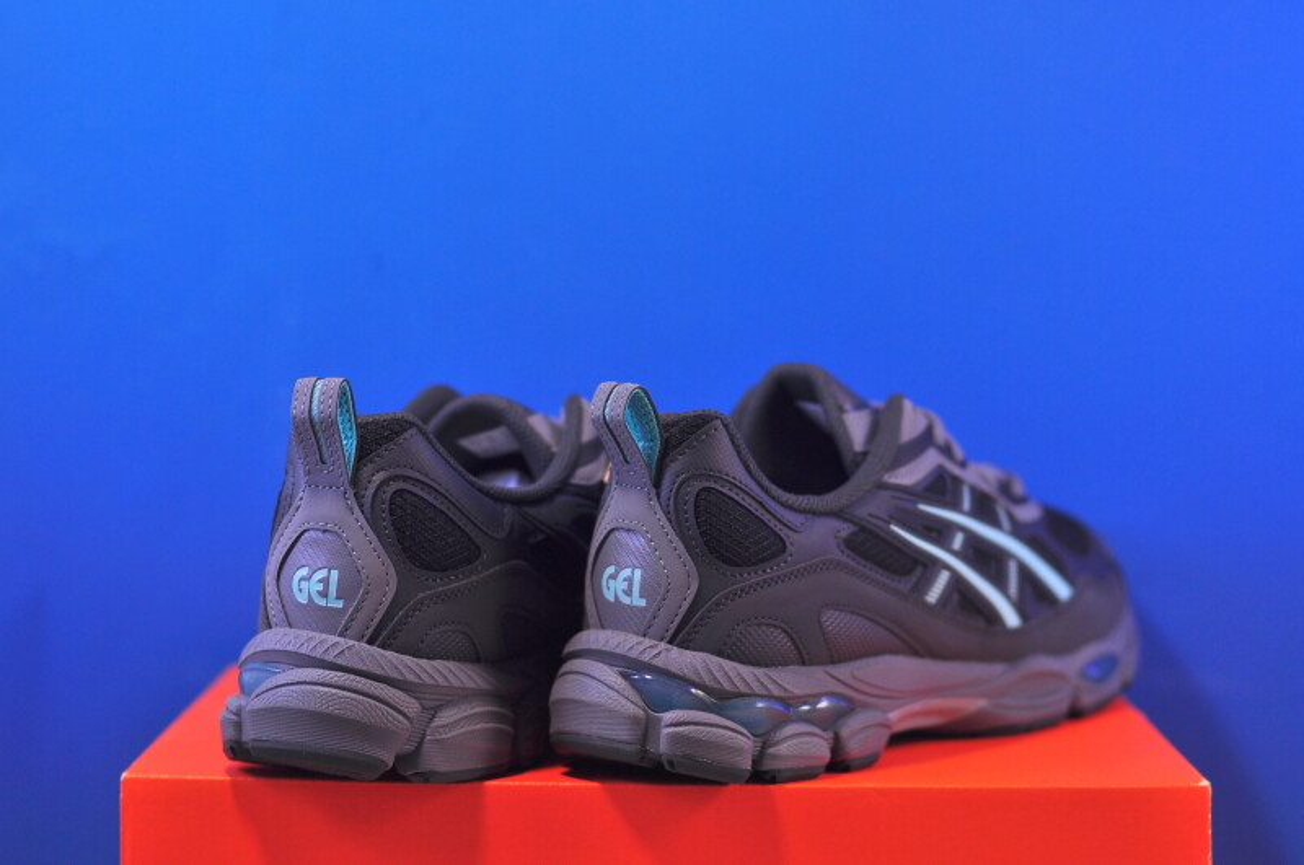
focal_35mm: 75
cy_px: 432
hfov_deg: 27.0
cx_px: 652
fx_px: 2713
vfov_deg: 18.1
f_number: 2.5
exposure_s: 1/320
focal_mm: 50
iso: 250
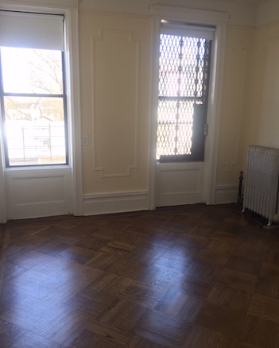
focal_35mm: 31
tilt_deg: -11.6
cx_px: 137
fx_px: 320
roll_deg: -1.0
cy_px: 178
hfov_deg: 47.2
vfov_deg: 57.1
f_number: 2.2
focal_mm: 4.15
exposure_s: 1/40
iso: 32
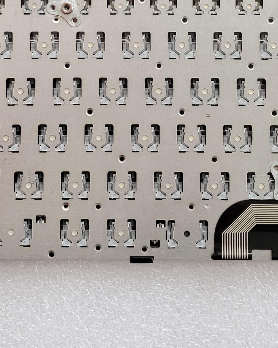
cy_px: -19
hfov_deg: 19.6
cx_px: 159
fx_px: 802
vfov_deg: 23.2
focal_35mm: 78
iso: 50
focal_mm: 4.3
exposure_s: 1/211
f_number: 1.5
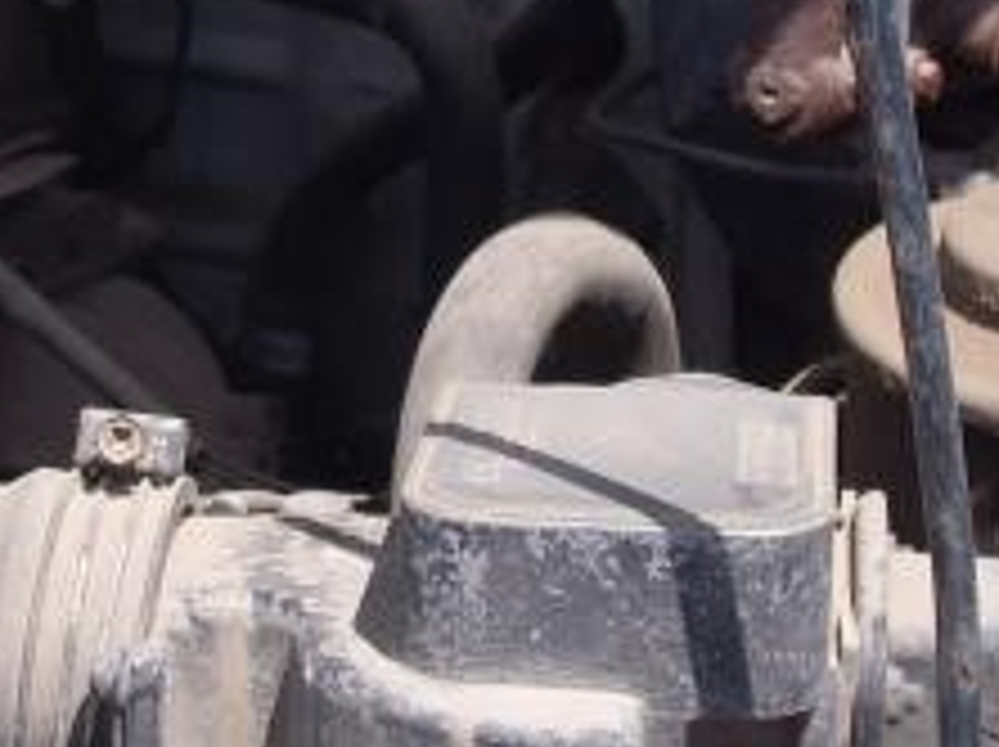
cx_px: 248
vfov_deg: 11.3
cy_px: 166
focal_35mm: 130
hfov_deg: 15.1
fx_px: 3748
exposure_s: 1/160
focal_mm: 6.3
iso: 80
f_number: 7.8
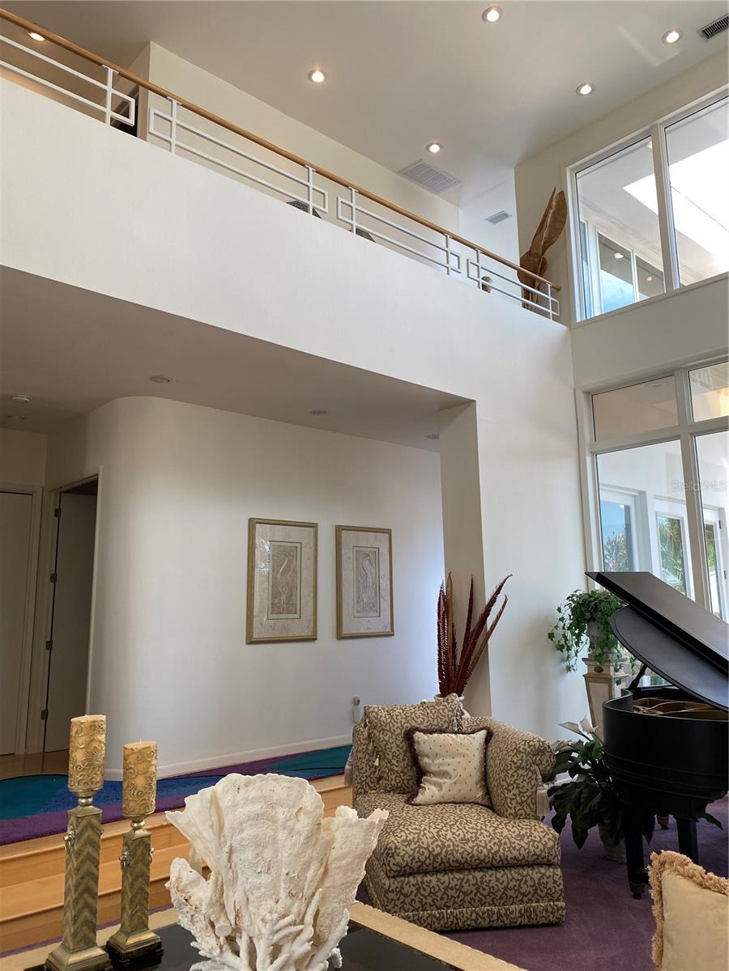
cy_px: 486
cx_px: 364
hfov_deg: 53.1
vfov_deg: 67.3
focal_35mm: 26
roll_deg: +0.1
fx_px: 730
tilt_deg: +10.9
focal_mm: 4.25
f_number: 1.8
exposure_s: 1/120
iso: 40
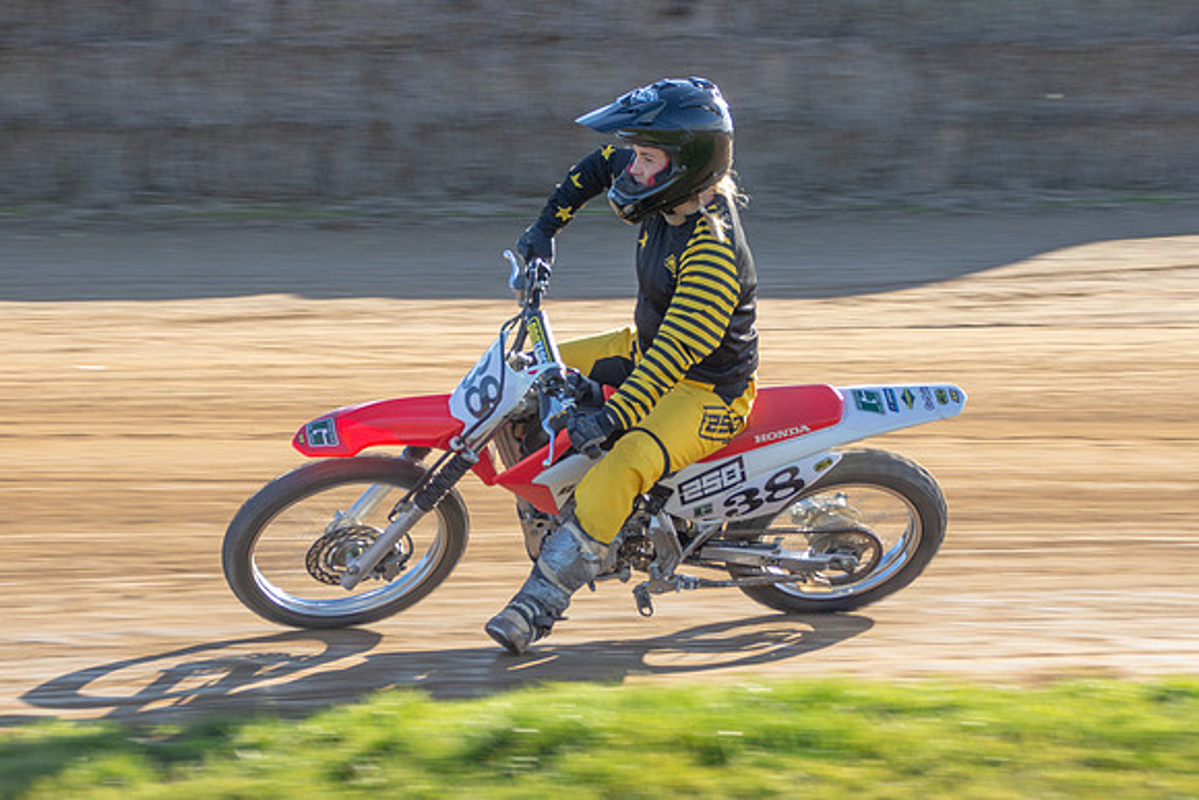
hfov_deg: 11.7
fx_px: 5848
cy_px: 368
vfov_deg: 7.8
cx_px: 528
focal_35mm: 176
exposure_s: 1/200
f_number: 8
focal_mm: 98
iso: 200
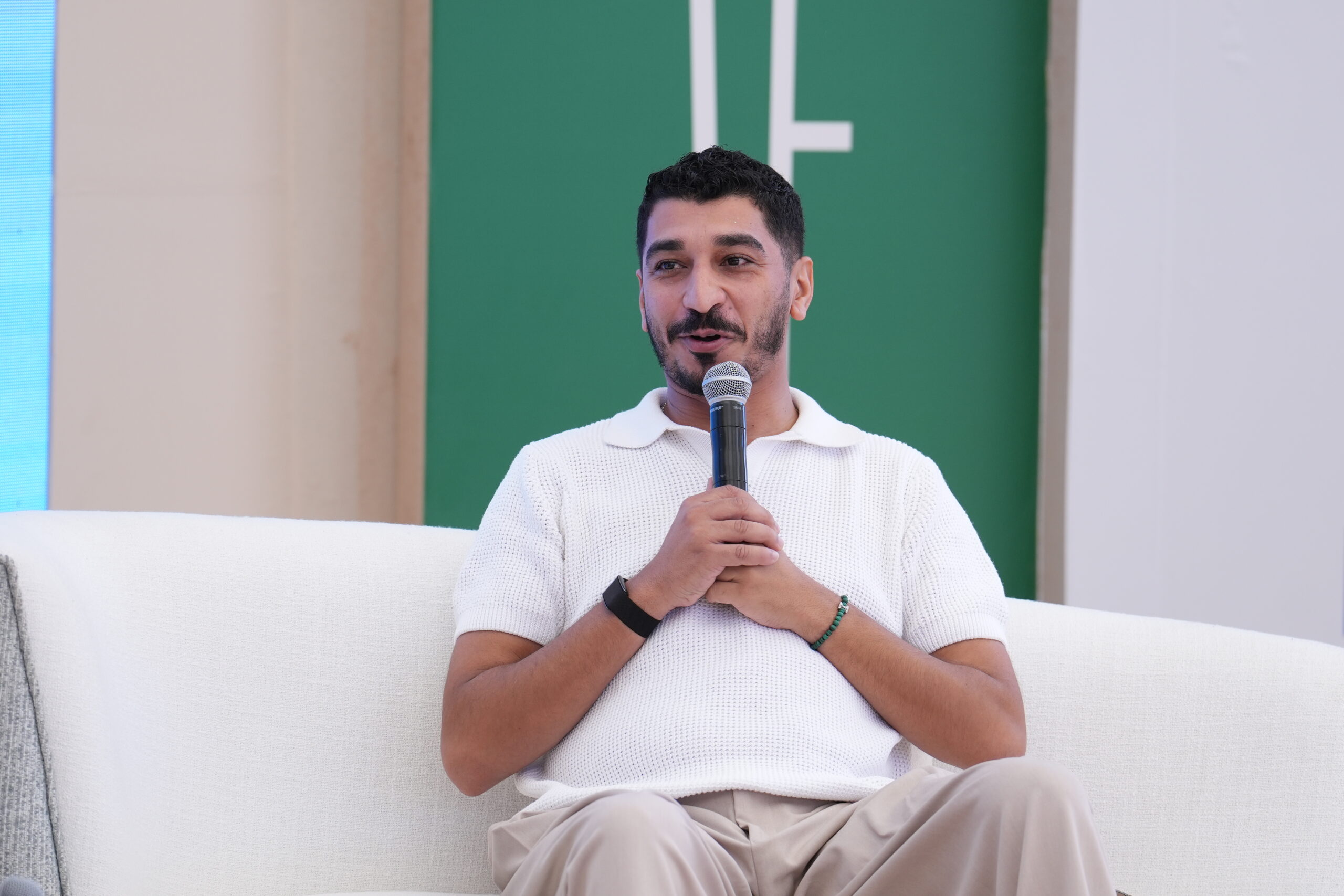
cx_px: 672
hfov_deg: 6.9
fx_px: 11200
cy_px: 448
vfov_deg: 4.6
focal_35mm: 300
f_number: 3.5
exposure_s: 1/250
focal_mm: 200
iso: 400
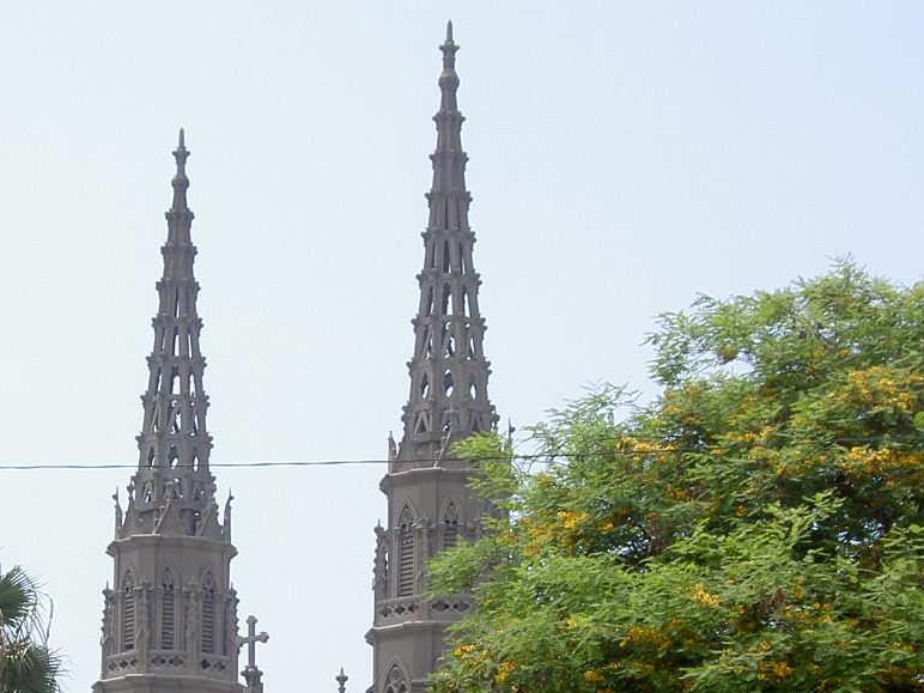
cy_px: 689
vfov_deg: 12.8
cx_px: 212
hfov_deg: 17.2
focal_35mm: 114
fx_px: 3043
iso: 100
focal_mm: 11.3
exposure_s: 1/320
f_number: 5.5
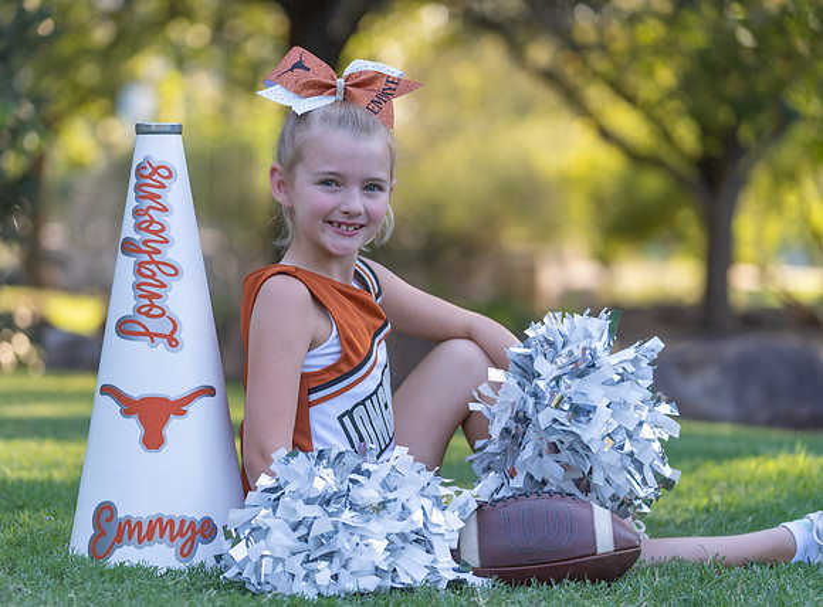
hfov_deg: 16.3
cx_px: 354
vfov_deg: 12.1
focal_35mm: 122
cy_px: 312
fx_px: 2874
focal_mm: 110
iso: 200
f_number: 2.8
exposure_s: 1/320
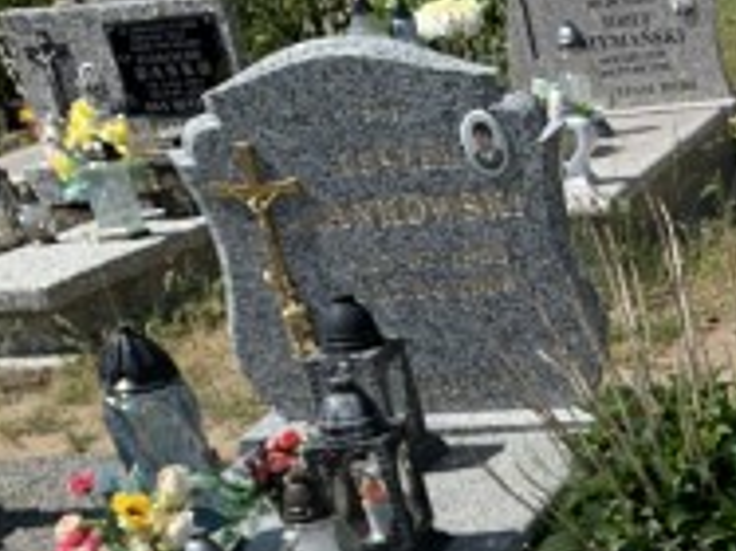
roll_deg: +5.7
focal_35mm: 89
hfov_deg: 19.7
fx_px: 1891
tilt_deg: -32.0
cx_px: 1039
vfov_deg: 14.9
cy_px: 921
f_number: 1.8
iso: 25
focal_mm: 4.25
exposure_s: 1/2160
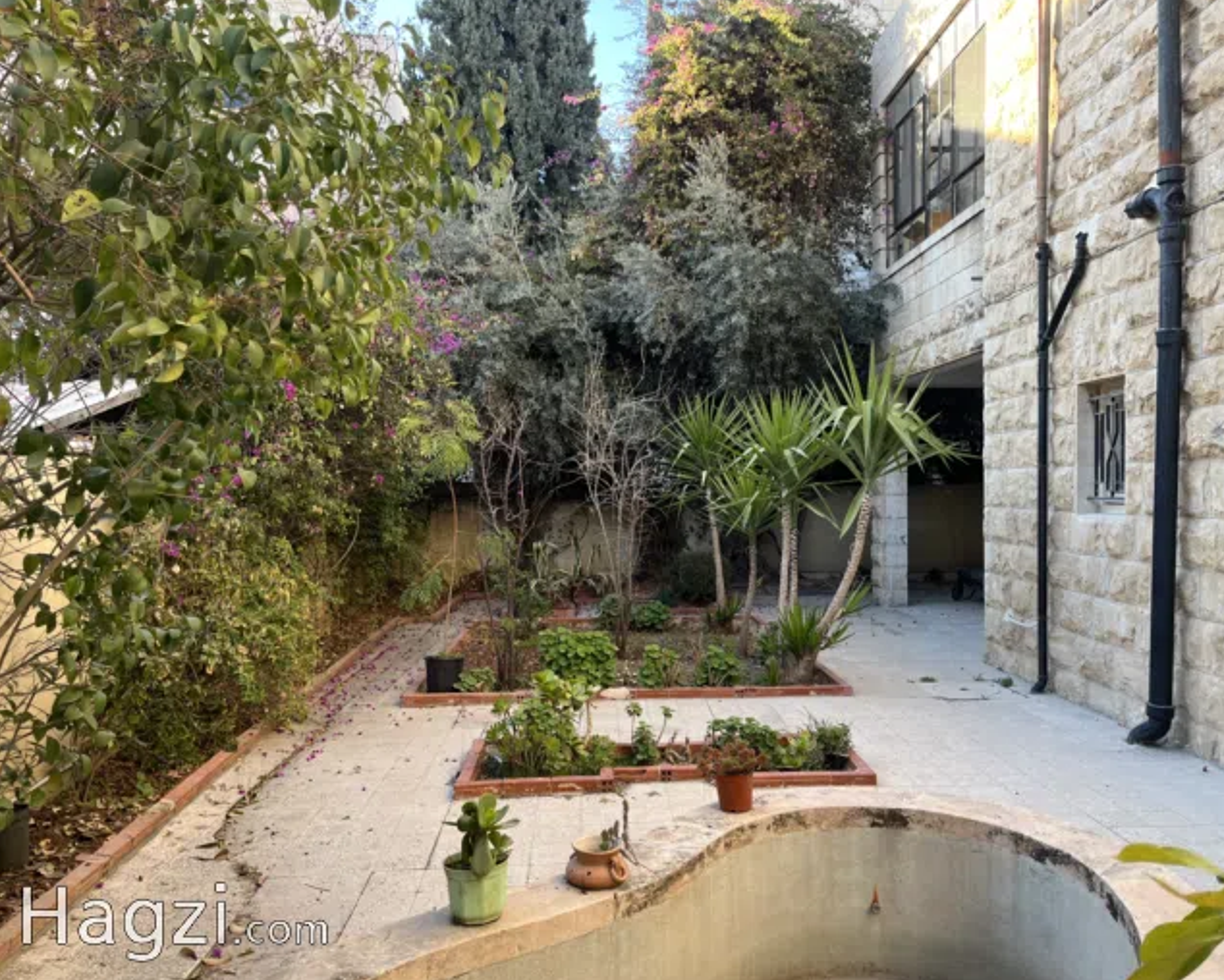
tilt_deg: -1.7
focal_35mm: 28
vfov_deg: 51.6
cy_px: 495
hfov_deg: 62.1
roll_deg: +1.0
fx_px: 1015
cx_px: 658
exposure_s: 1/155
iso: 40
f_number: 1.6
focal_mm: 5.1
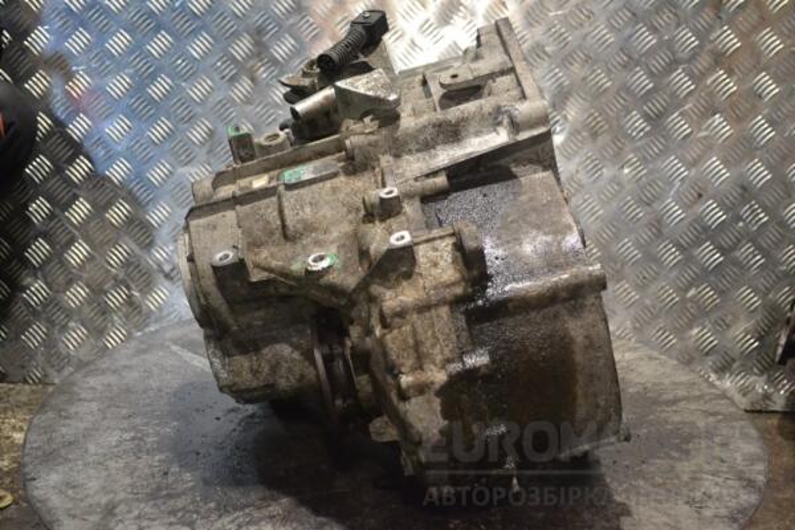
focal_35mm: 48
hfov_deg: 41.1
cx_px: 398
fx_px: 1060
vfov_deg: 28.1
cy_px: 265
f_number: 5.6
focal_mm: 32
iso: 3200
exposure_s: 1/125
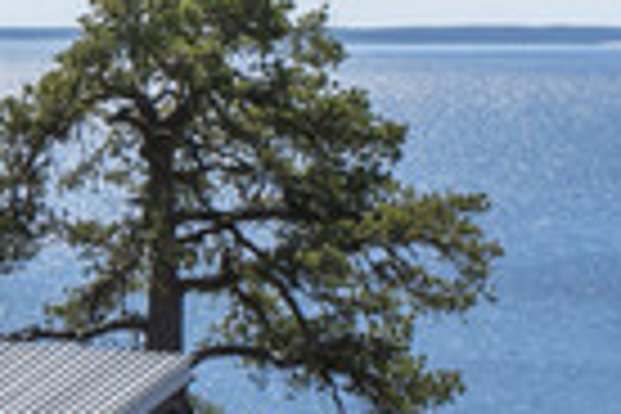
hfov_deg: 8.7
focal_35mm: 229
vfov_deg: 6.0
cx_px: -387
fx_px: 3950
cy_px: 25
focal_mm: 35
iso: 100
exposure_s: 1/40
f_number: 22
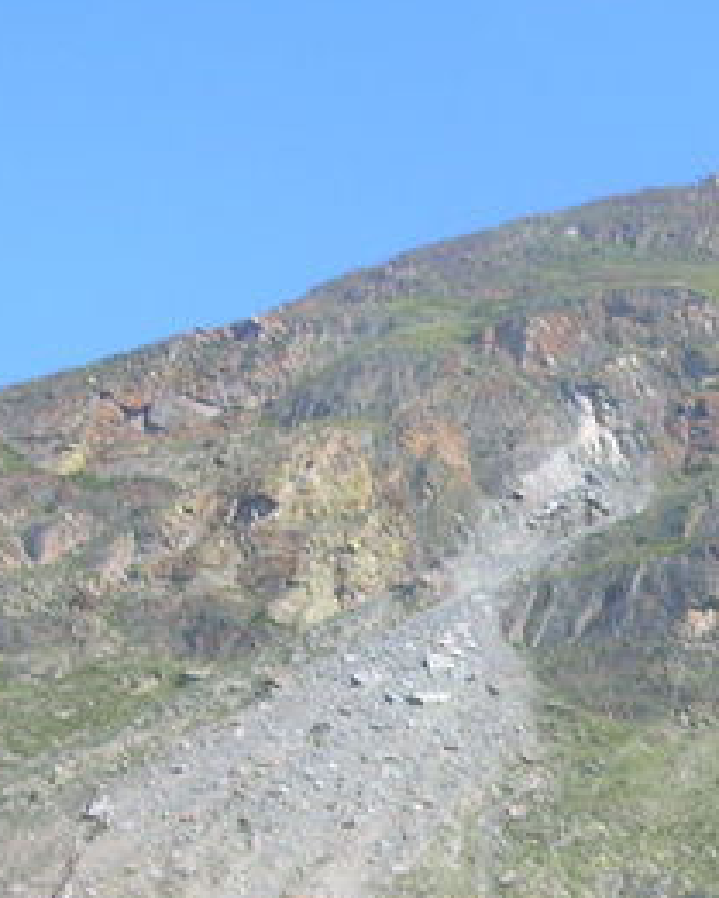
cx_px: 795
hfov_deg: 13.2
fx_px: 3057
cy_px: 807
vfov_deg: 16.5
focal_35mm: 115
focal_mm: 7.2
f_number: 4.8
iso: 50
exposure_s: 1/210
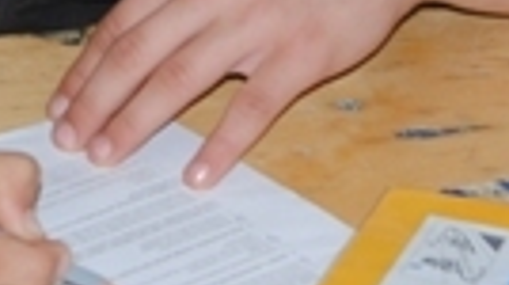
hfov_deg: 6.4
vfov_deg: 3.6
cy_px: -84
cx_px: 84
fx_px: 4550
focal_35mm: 338
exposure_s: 1/60
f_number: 5.3
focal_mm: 45
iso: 200
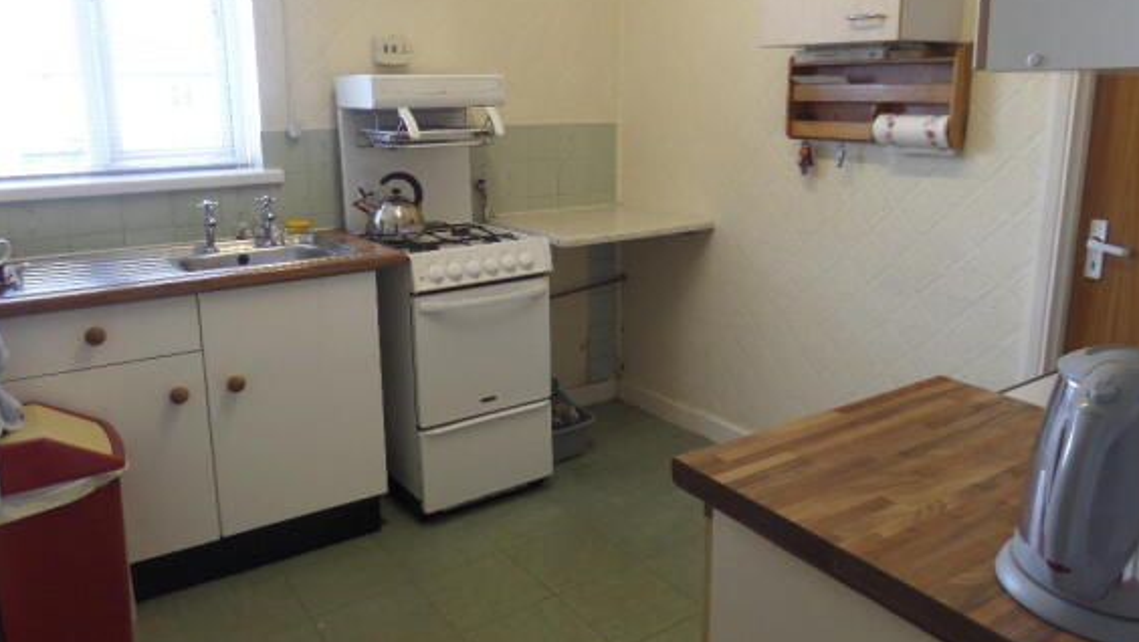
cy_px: 265
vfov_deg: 42.8
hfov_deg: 69.8
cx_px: 583
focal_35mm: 27
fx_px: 816
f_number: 3.2
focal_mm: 4
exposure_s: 1/30
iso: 240
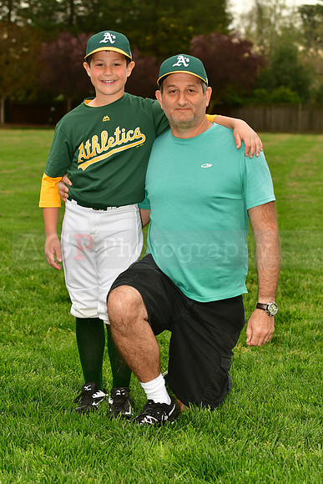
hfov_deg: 12.2
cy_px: 242
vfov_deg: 18.2
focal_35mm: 112
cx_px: 162
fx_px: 1513
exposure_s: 1/800
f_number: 5
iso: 400
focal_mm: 75
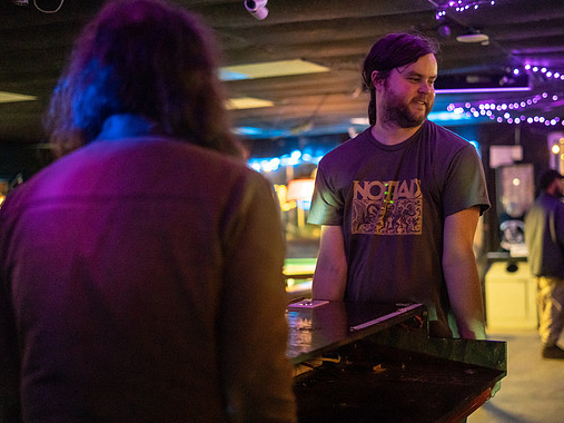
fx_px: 977
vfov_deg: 24.4
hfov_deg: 32.2
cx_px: 306
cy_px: 213
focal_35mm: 60
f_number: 1.8
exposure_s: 1/320
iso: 3200
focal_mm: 50
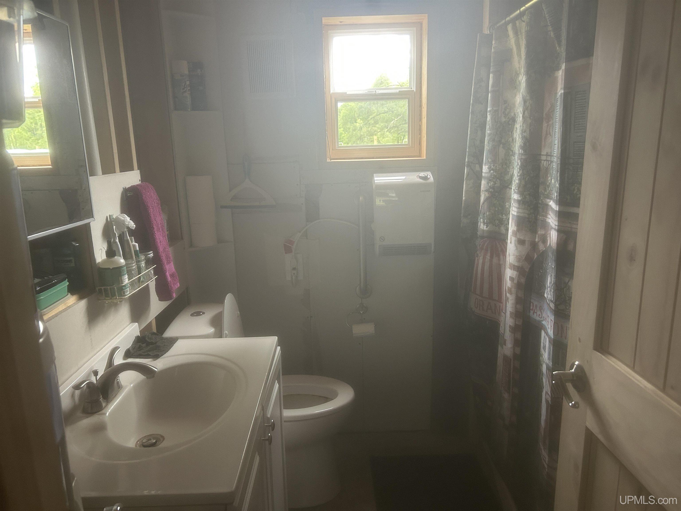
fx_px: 511
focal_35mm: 26
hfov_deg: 67.3
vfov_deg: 53.1
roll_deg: +1.0
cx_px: 340
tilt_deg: -12.8
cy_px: 256
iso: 160
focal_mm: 5.7
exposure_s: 1/60
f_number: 1.5
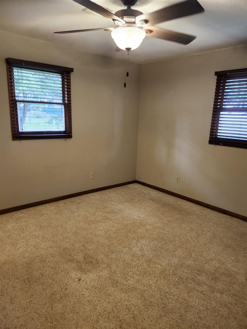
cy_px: 164
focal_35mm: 23
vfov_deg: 73.9
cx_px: 124
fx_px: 219
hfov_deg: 58.9
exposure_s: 1/60
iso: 640
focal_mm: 5.54
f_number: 1.8
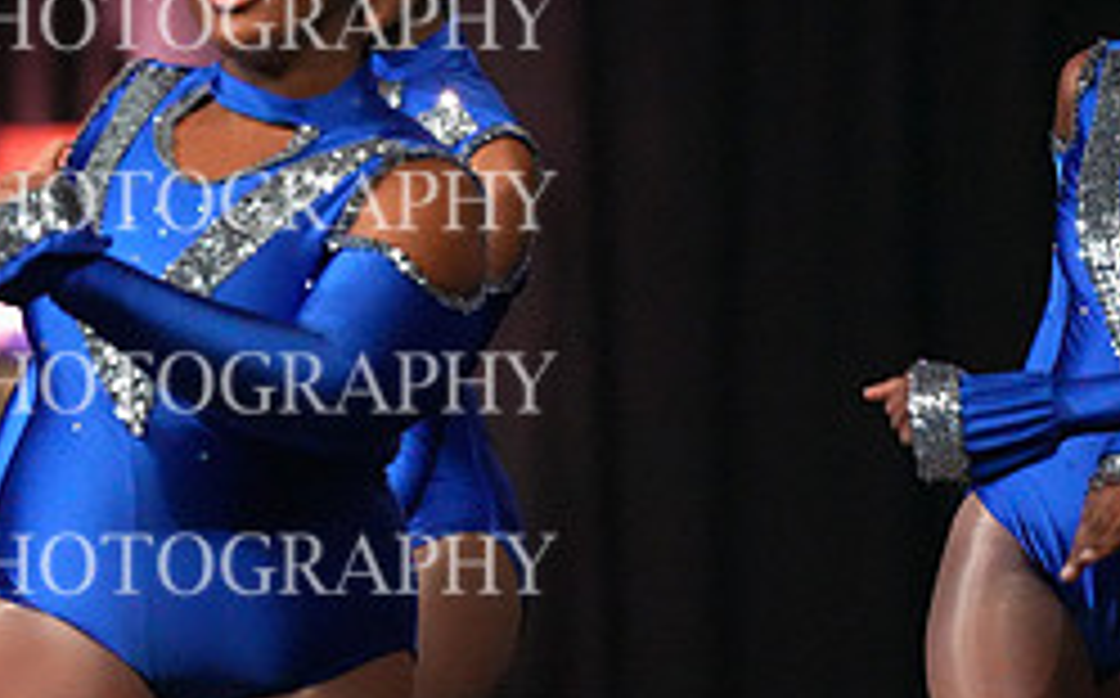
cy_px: 110
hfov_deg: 2.9
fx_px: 21739
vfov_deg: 1.8
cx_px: -94
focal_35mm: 713
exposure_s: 1/1250
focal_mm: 300
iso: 16000
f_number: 3.5
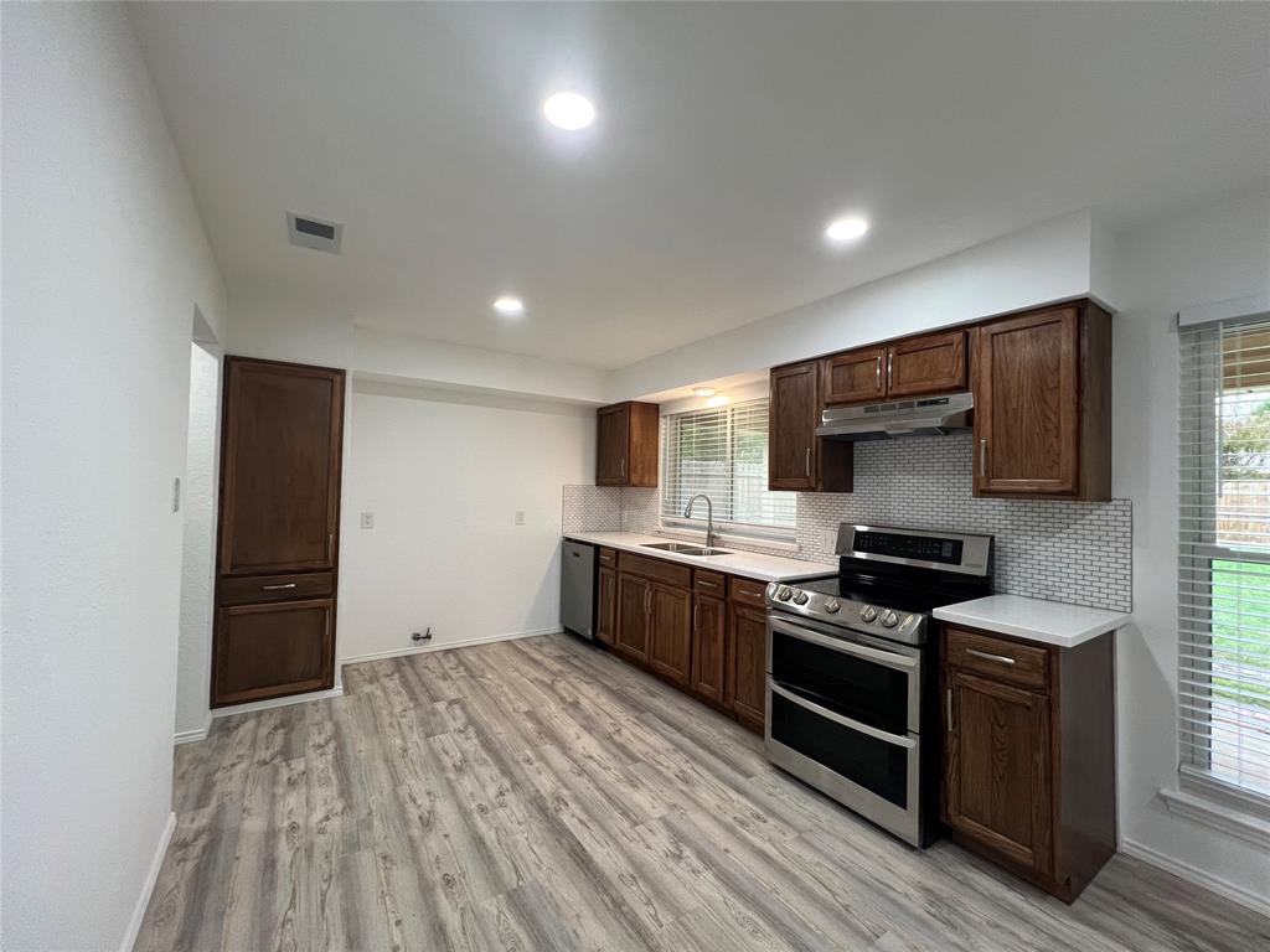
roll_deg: -1.2
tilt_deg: +1.1
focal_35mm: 13
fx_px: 477
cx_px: 635
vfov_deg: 89.9
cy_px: 476
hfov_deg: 106.2
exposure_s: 1/120
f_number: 1.8
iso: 160
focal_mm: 1.57
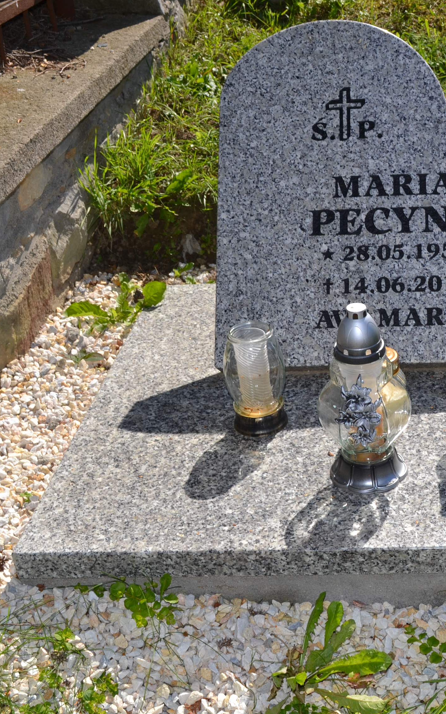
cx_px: 393
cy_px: 354
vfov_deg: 39.6
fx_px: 992
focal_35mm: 51
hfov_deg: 24.7
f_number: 10
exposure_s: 1/200
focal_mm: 22
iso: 100
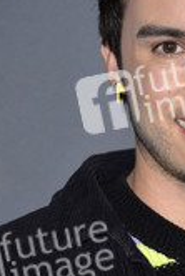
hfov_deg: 2.8
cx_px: 211
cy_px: 178
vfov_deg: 4.3
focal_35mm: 483
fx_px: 3715
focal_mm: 200
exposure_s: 1/250
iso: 400
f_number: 6.3
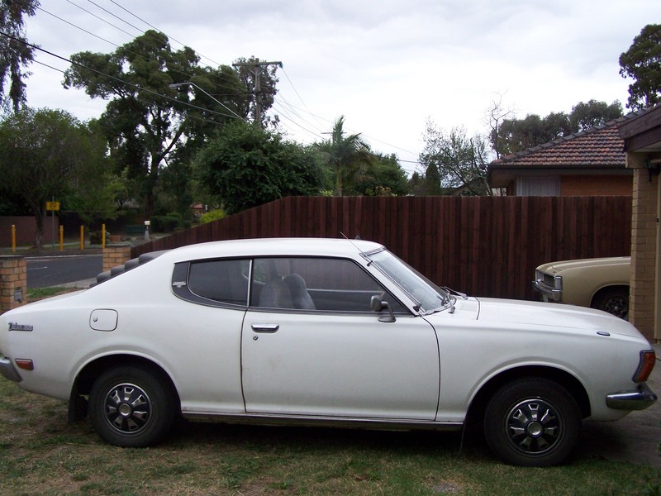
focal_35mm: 40
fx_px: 764
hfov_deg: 46.8
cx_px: 330
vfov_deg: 36.0
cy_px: 248
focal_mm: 6.7
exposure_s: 1/400
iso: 160
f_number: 2.8
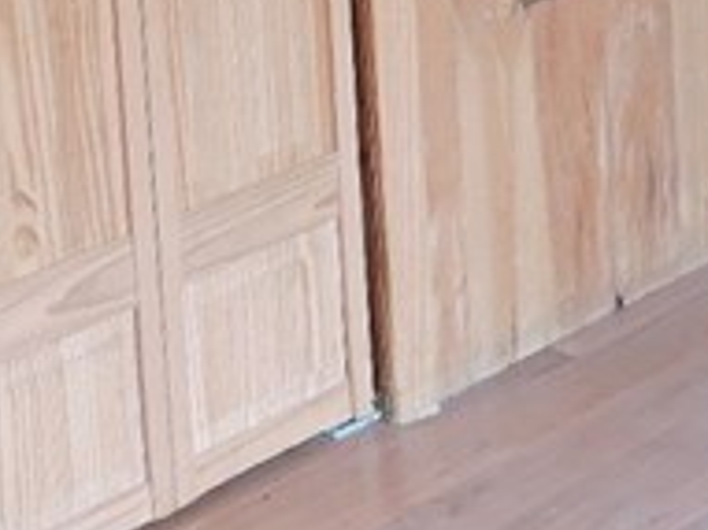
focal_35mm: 129
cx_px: 764
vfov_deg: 10.7
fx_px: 2637
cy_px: -441
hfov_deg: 14.9
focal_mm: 4.3
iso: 180
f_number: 3.3
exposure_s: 1/30
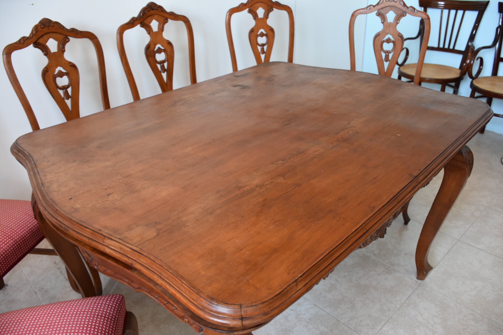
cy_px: 168
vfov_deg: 47.9
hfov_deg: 67.4
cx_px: 252
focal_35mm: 27
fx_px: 377
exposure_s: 1/60
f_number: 4
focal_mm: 18
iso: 1000
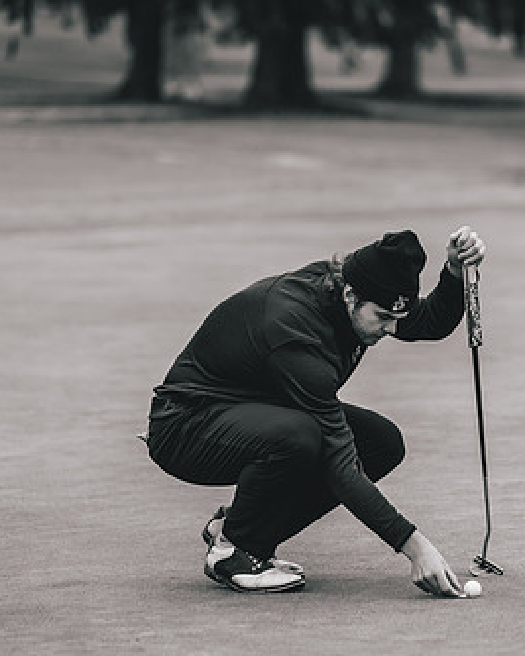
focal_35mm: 254
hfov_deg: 6.1
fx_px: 4936
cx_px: 435
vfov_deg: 7.6
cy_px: 362
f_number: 2.8
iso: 640
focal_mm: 150
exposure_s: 1/3200
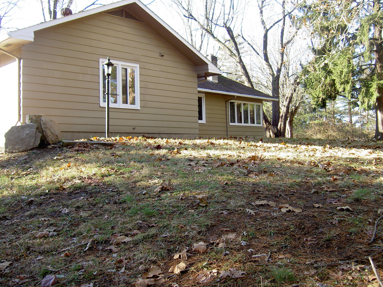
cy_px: 144
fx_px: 432
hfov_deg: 47.9
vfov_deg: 36.8
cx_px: 192
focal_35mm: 39
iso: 100
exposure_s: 1/78.1
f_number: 2.8
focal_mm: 8
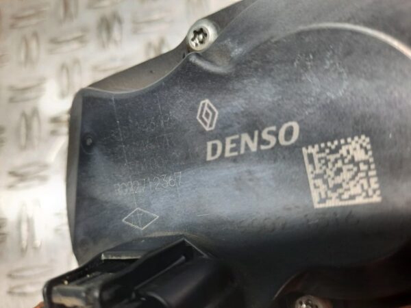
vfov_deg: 54.9
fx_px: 297
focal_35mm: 25
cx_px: 206
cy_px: 154
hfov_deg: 69.4
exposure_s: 1/60
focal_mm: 4.6
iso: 125
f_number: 2
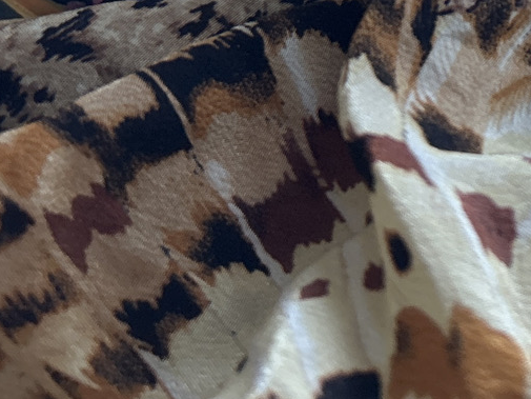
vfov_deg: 12.9
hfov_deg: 18.0
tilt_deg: -23.2
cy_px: -340
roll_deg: +0.1
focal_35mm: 103
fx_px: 1580
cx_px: 668
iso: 125
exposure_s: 1/70
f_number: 1.5
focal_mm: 5.7
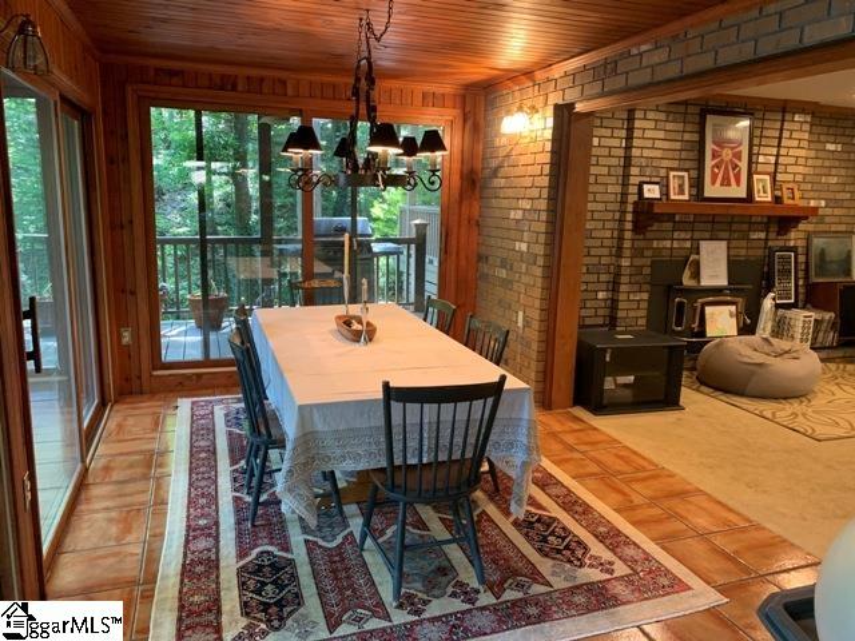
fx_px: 642
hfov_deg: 67.3
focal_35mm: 26
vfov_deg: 53.1
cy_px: 320
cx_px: 428
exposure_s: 1/60
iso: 250
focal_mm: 4.25
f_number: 1.8
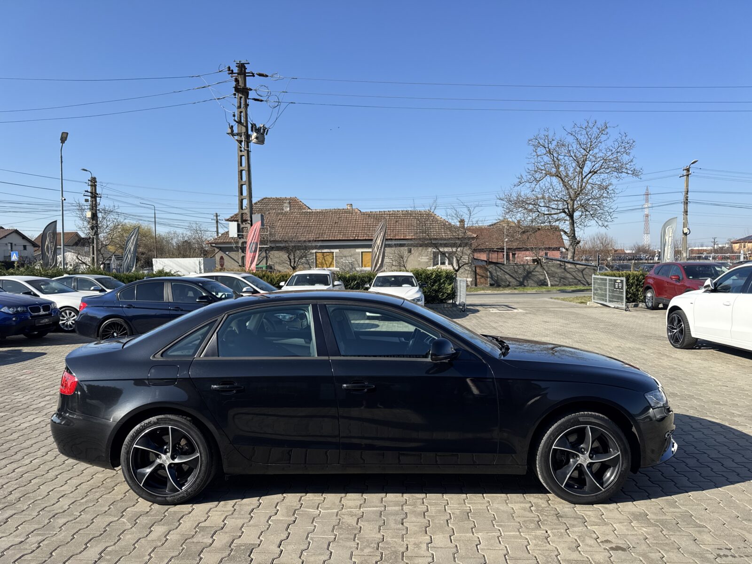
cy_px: 282
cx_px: 376
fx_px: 521
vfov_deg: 56.8
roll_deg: +0.6
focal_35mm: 24
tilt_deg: -2.6
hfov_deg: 71.6
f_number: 1.78
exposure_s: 1/3247
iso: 80
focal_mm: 6.76
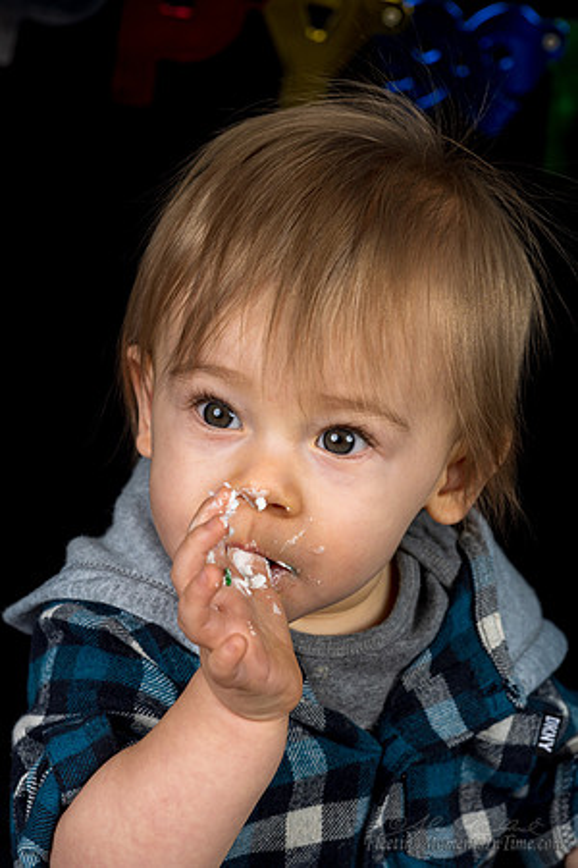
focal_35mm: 60
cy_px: 434
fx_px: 1445
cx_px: 289
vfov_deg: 33.4
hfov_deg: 22.6
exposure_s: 1/160
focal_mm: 60
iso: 100
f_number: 6.3
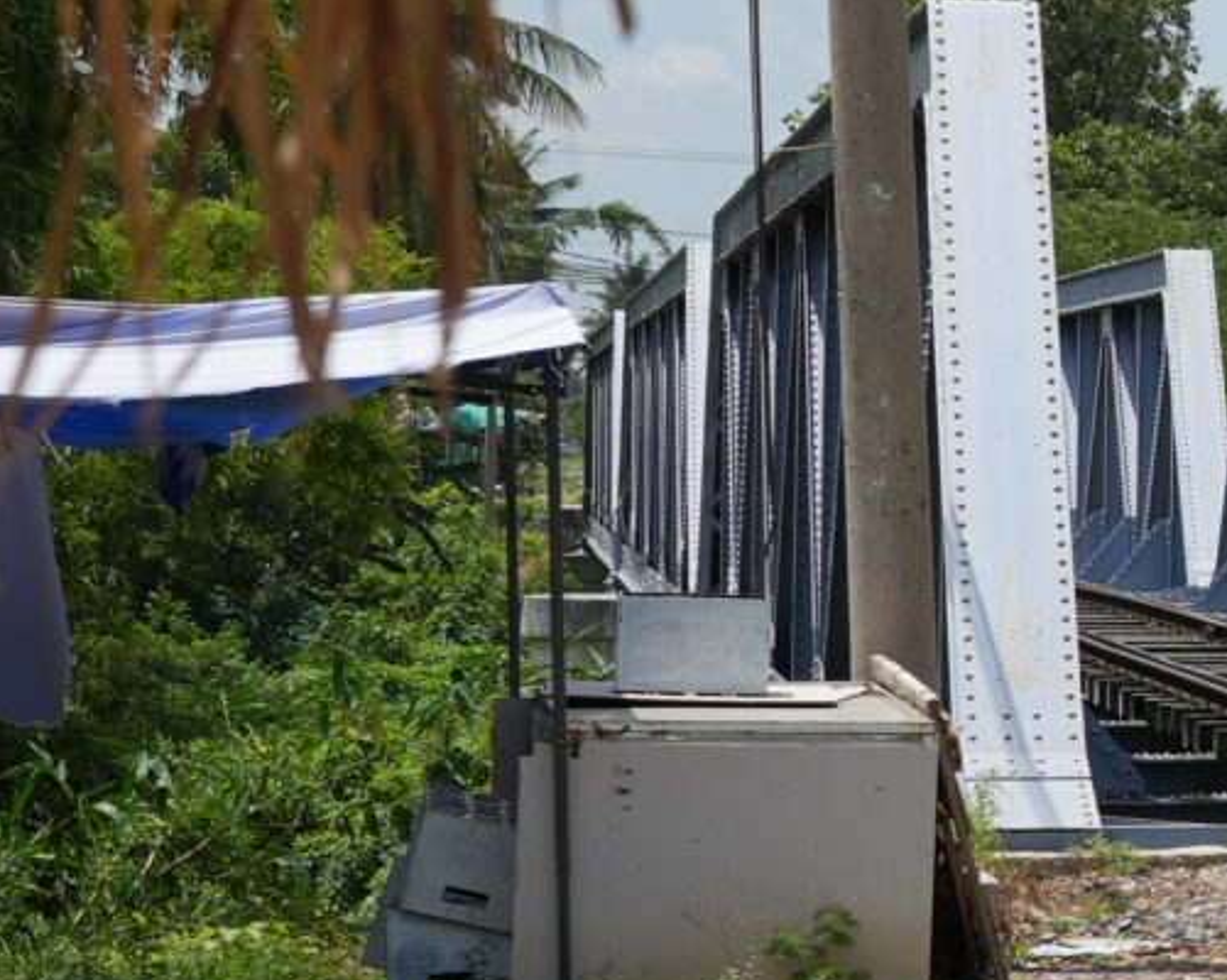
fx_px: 6096
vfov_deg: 9.2
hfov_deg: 10.5
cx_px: 2542
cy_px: 244
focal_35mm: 168
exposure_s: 1/500
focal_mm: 35
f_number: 7.1
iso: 100
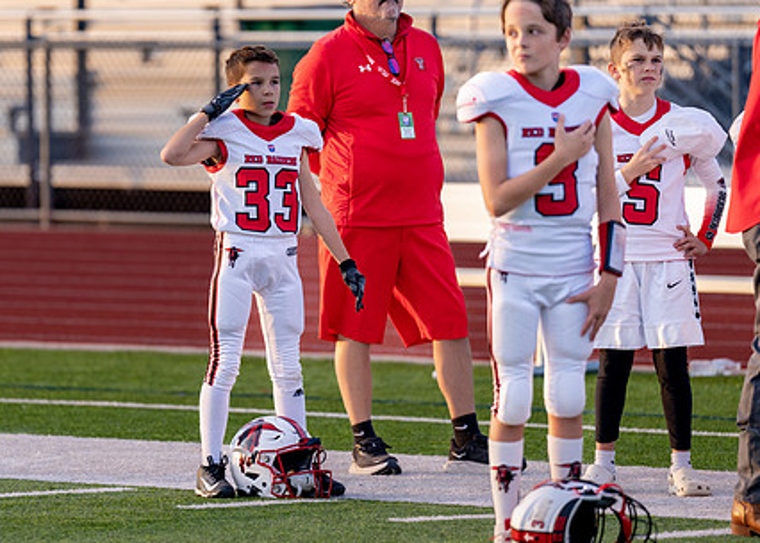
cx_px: 220
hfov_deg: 5.7
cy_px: 240
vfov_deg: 4.1
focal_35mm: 354
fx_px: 7639
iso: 200
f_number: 2.8
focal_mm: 200
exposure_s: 1/500
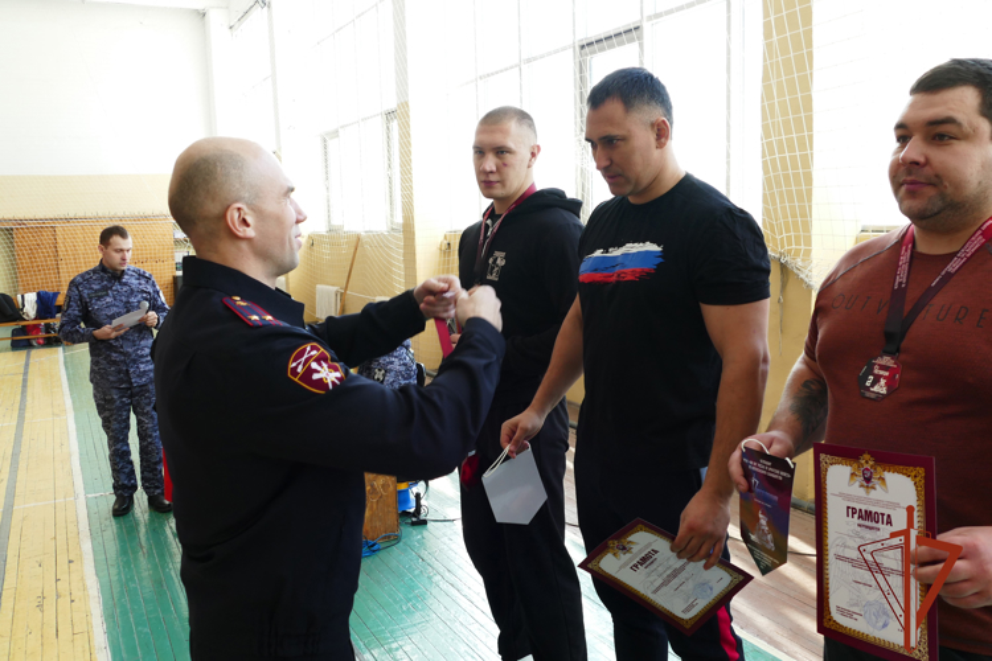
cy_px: 330
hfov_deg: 58.7
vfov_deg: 41.1
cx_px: 496
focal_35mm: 32
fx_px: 882
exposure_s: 1/80
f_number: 4
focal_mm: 11.6
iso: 250
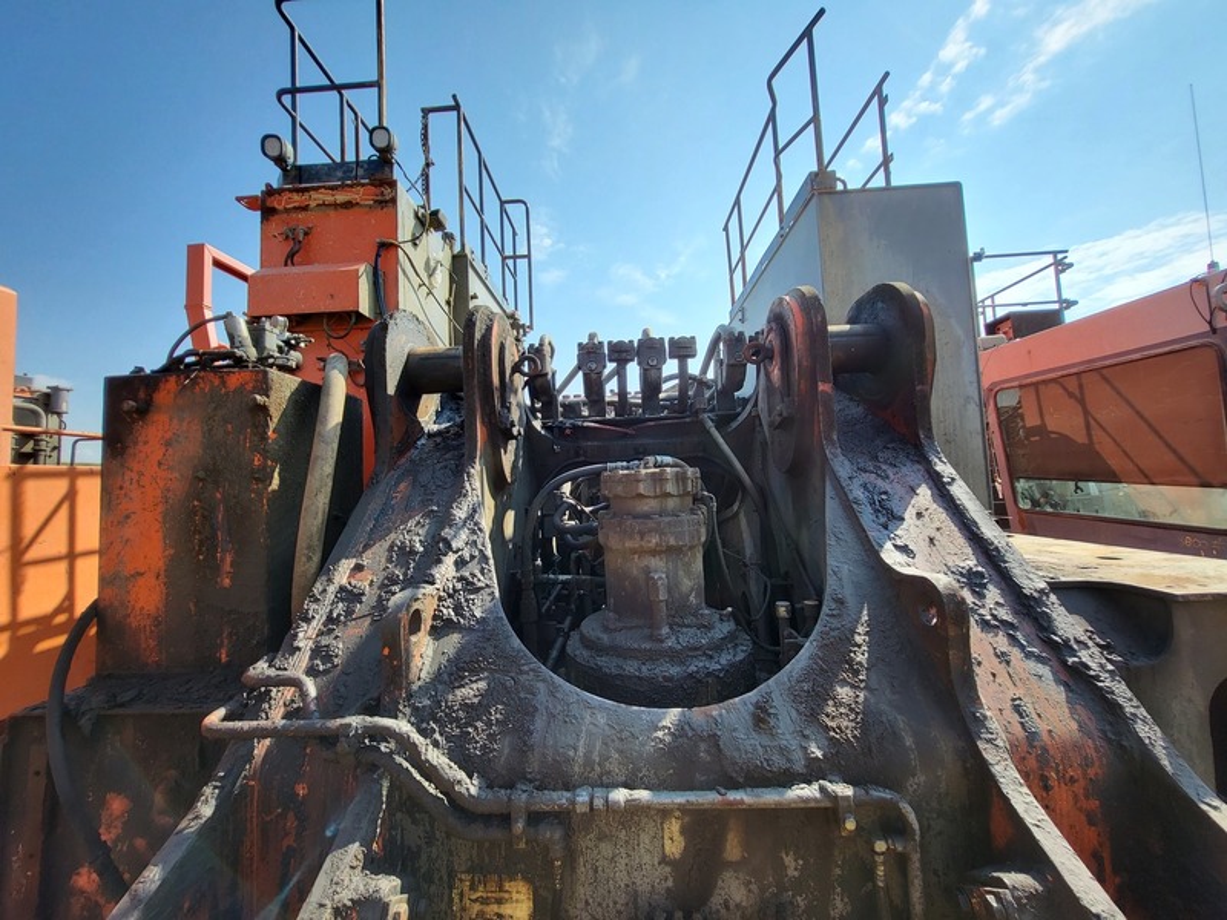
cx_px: 614
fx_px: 461
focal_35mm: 13
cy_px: 460
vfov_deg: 89.9
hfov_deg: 106.2
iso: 32
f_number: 2.2
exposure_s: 1/538
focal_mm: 1.74
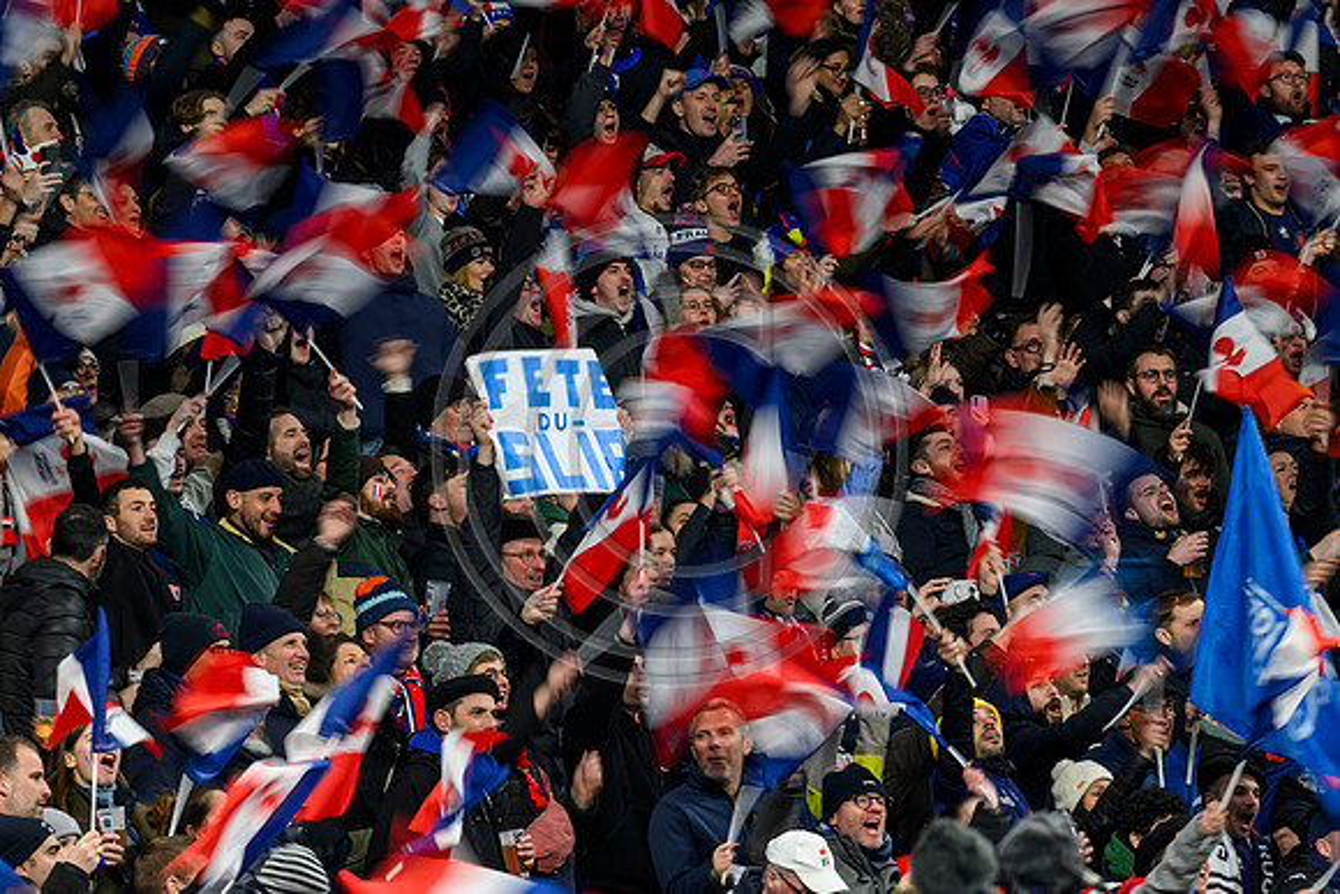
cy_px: 447
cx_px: 670
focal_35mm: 400
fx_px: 14892
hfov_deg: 5.2
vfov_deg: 3.4
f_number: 16
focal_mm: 400
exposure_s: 1/25
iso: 500
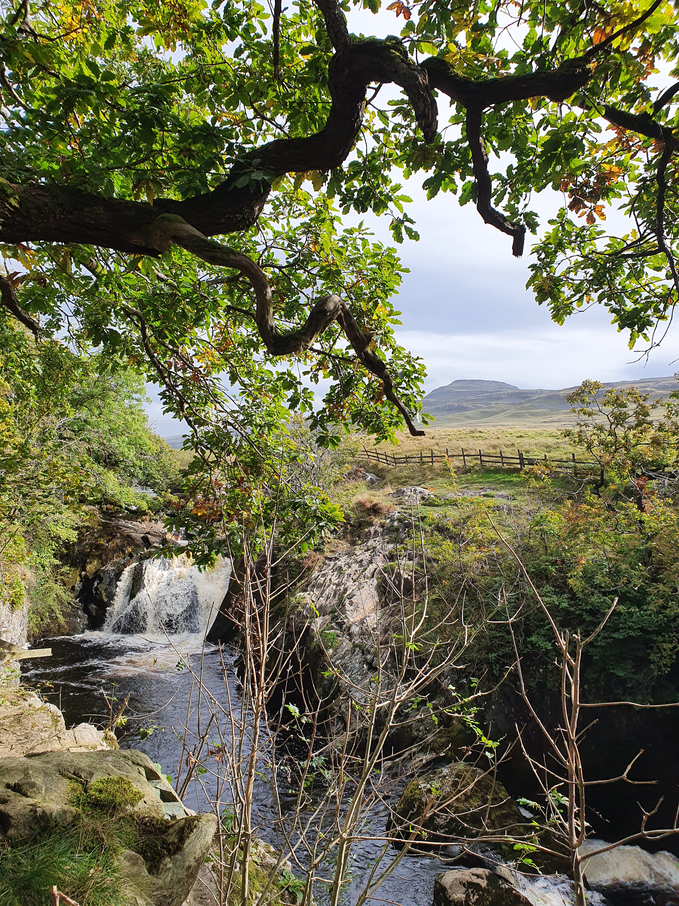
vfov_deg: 67.3
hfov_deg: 53.1
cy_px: 453
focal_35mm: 26
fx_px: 680
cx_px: 340
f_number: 2.4
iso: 50
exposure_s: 1/1168
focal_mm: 4.32
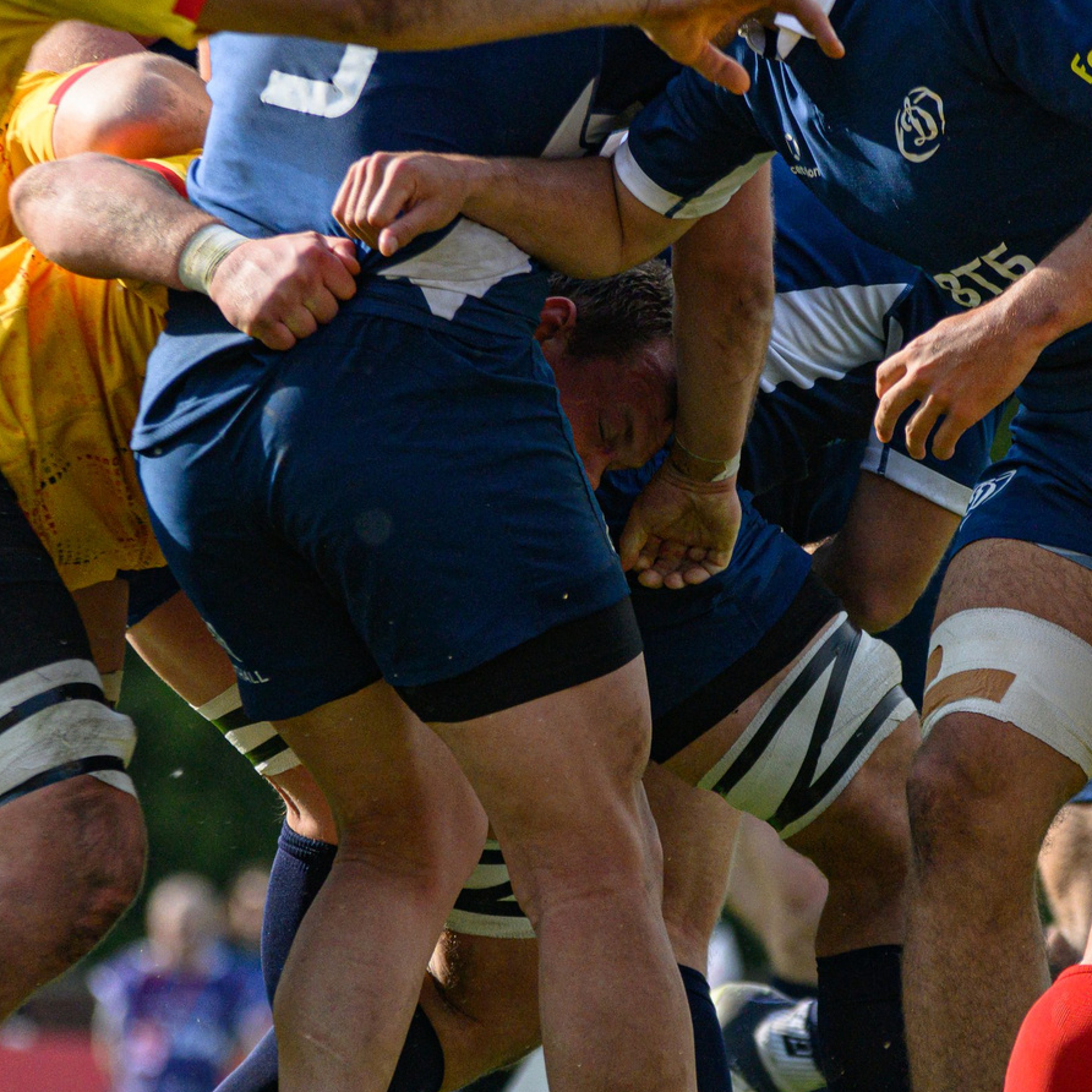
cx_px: 535
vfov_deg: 2.6
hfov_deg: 2.6
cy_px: 602
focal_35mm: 662
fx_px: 23627
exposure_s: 1/3200
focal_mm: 175
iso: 500
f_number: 3.5
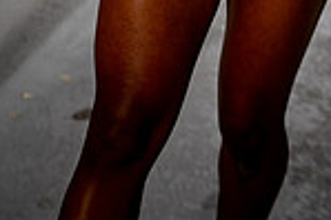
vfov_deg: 7.8
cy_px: -271
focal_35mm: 166
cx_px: 204
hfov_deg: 12.4
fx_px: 1525
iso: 200
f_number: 4.5
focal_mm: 55
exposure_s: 1/250
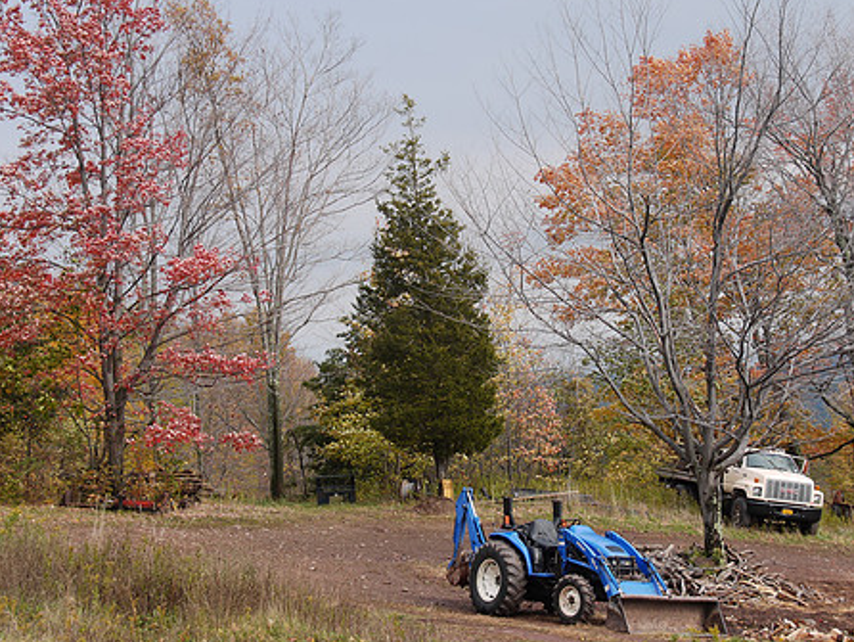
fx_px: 1604
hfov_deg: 29.8
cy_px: 327
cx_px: 471
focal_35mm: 65
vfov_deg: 22.6
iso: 100
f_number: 5.6
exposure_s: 1/250
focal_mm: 25
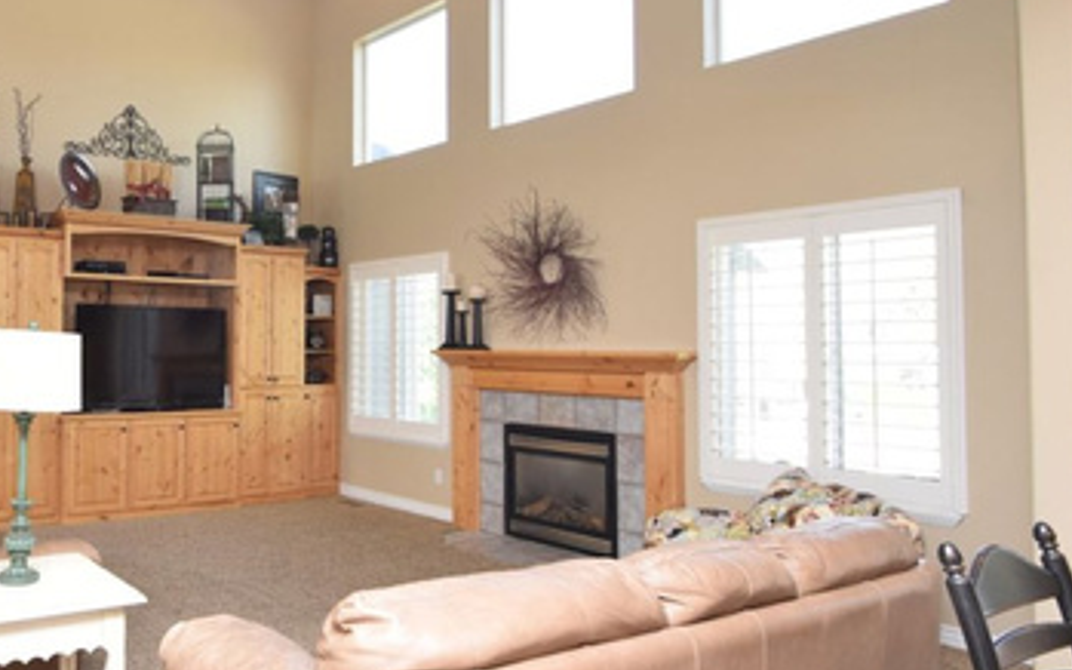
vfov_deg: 44.4
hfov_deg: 61.5
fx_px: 818
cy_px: 286
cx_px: 227
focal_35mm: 28
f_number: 5.6
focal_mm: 10
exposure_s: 1/125
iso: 720
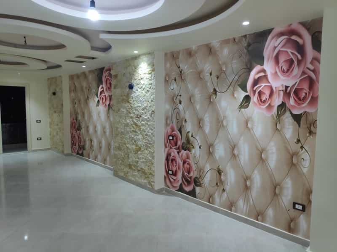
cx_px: 168
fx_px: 195
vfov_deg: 66.0
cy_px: 126
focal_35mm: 20
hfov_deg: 81.7
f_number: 1.9
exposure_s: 1/50
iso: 400
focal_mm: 3.94
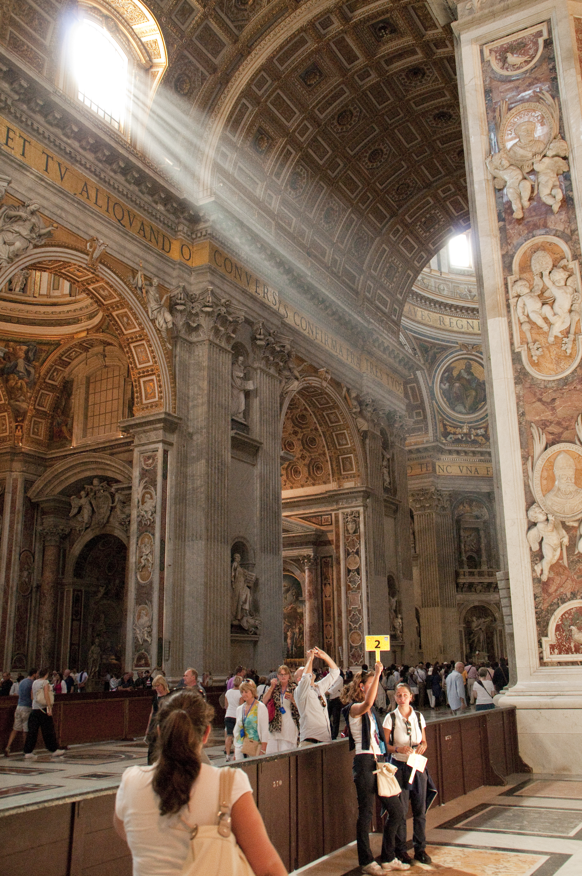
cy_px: 438
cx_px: 291
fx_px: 802
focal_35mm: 33
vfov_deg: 57.3
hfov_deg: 39.9
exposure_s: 1/60
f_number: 5
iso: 5000
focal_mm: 22
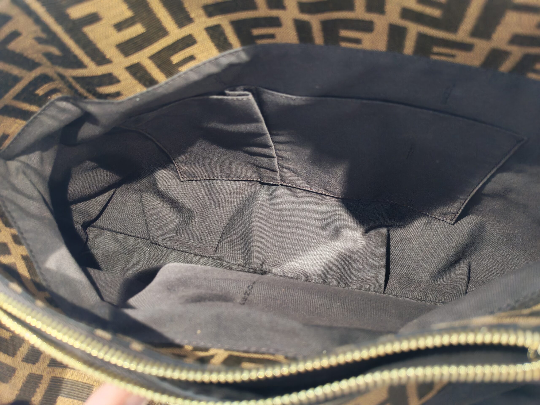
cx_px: 270
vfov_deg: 51.4
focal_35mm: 27
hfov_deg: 65.3
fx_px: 421
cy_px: 202
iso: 1600
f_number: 1.9
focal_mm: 6.12
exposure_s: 1/50
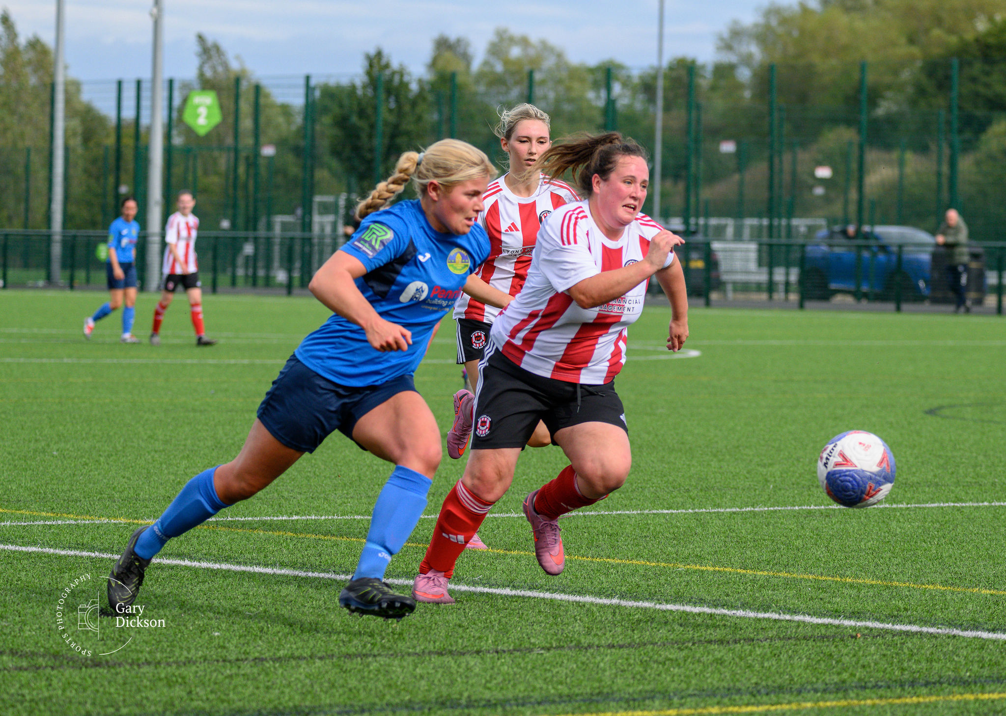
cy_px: 339
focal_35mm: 207
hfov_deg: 9.7
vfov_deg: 6.9
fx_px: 5908
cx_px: 577
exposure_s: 1/2000
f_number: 4.8
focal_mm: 140
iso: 560
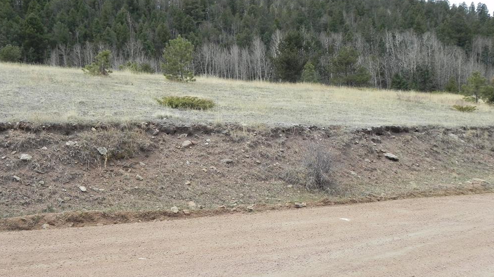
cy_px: 136
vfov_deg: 32.0
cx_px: 242
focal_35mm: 37
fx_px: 485
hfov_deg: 54.0
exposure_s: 1/252
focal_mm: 5.9
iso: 160
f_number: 5.6
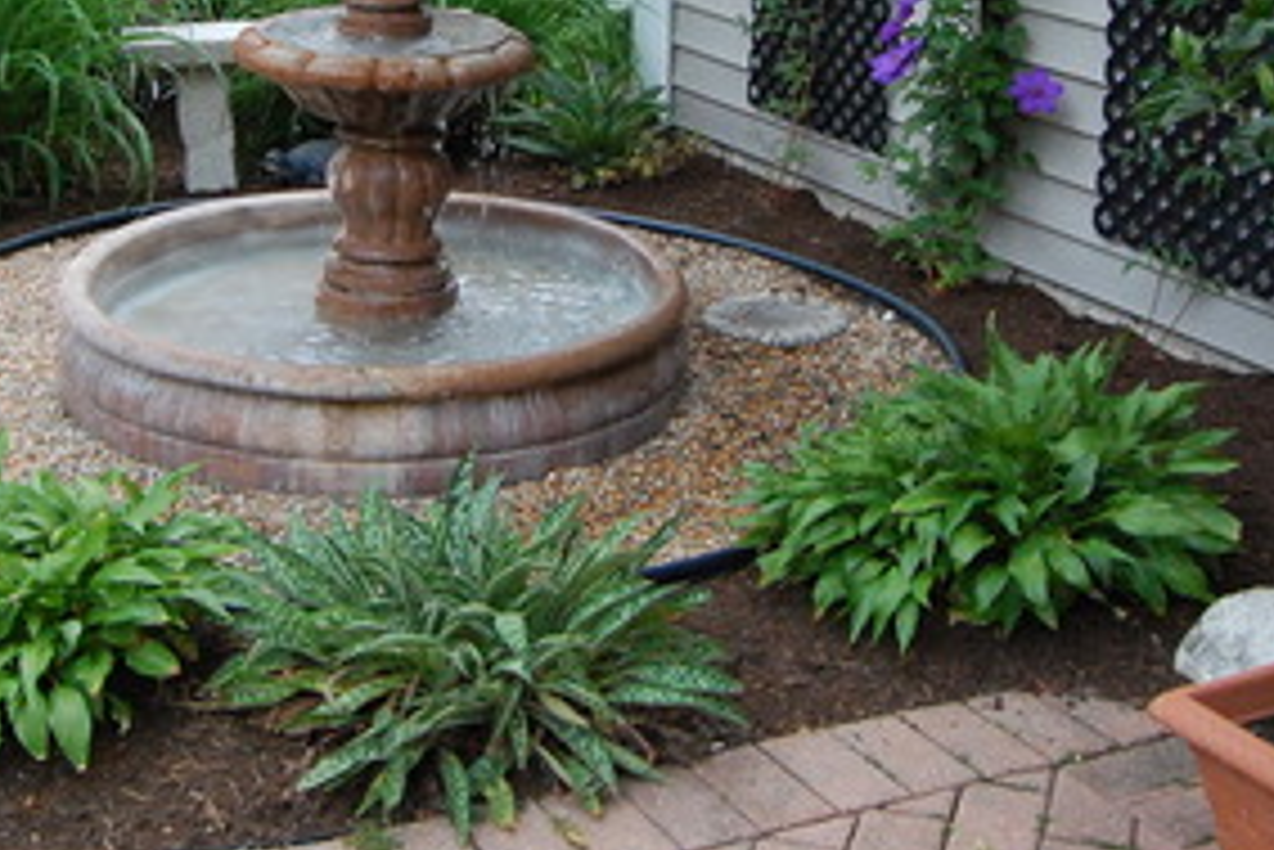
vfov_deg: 21.5
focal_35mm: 61
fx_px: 2160
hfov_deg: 32.8
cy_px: 4
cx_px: 531
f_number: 5.6
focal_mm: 18
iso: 1600
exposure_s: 1/125
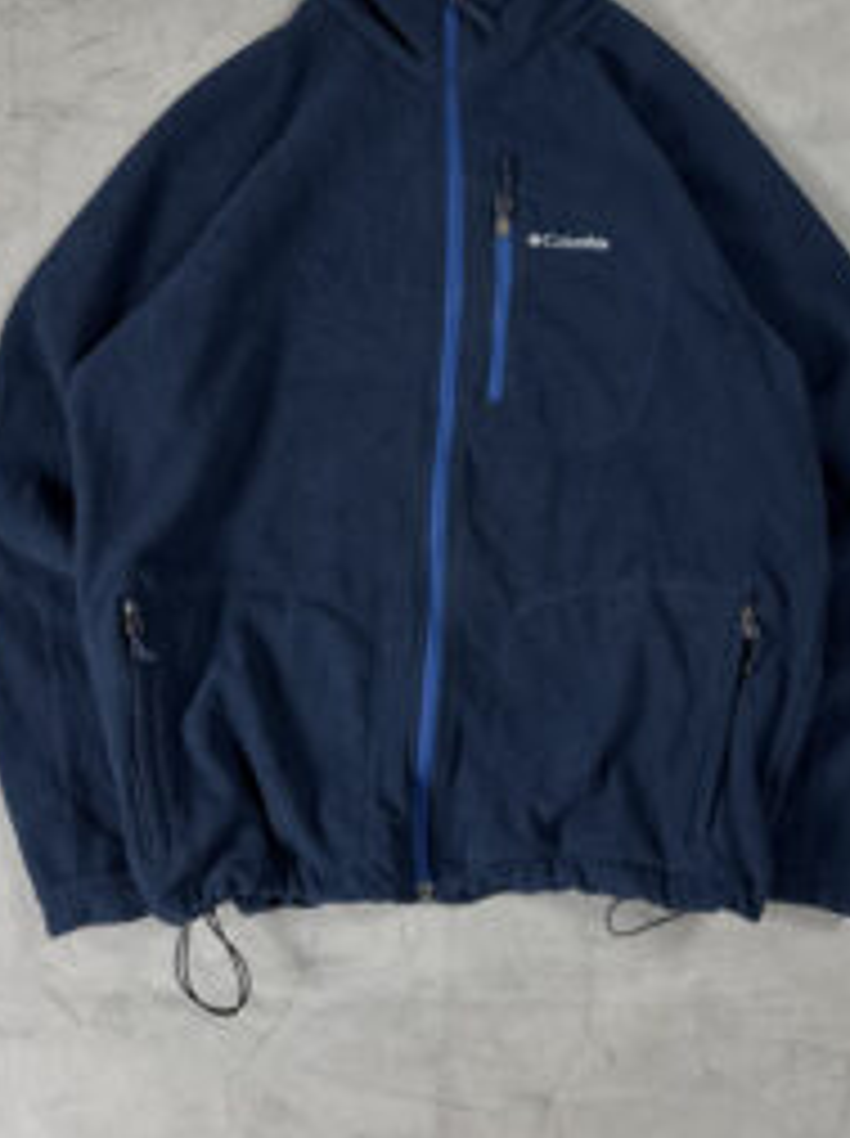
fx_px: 1247
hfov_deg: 37.6
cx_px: 463
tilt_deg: -84.9
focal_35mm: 38
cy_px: 427
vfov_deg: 48.6
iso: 160
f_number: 1.78
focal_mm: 6.76
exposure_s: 1/60
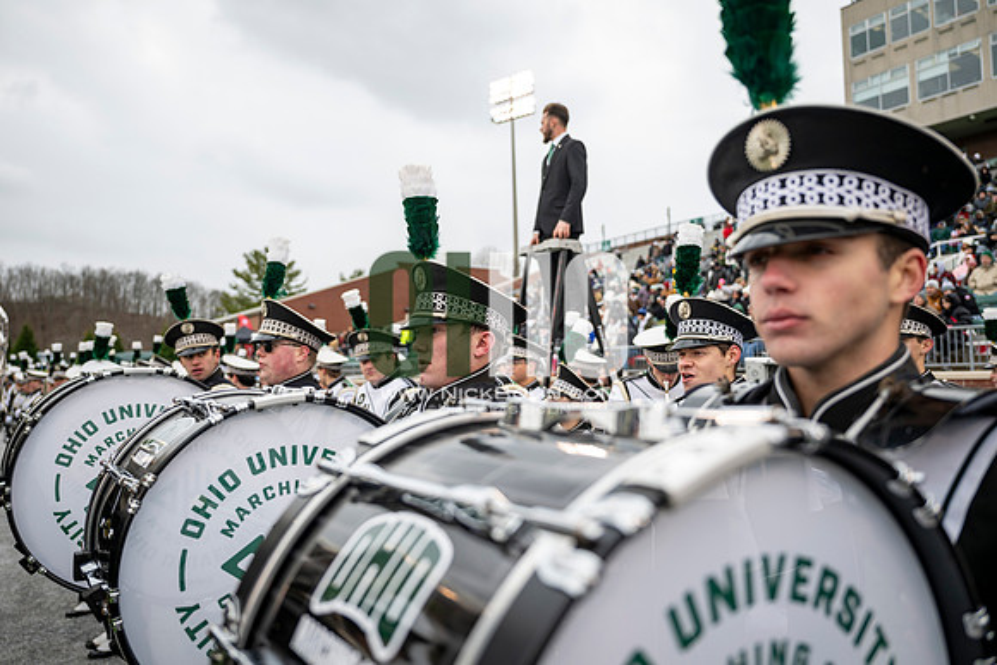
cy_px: 332
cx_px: 498
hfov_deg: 66.4
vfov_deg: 47.2
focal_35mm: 28
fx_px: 762
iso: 160
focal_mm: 27.5
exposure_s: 1/500
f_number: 2.8
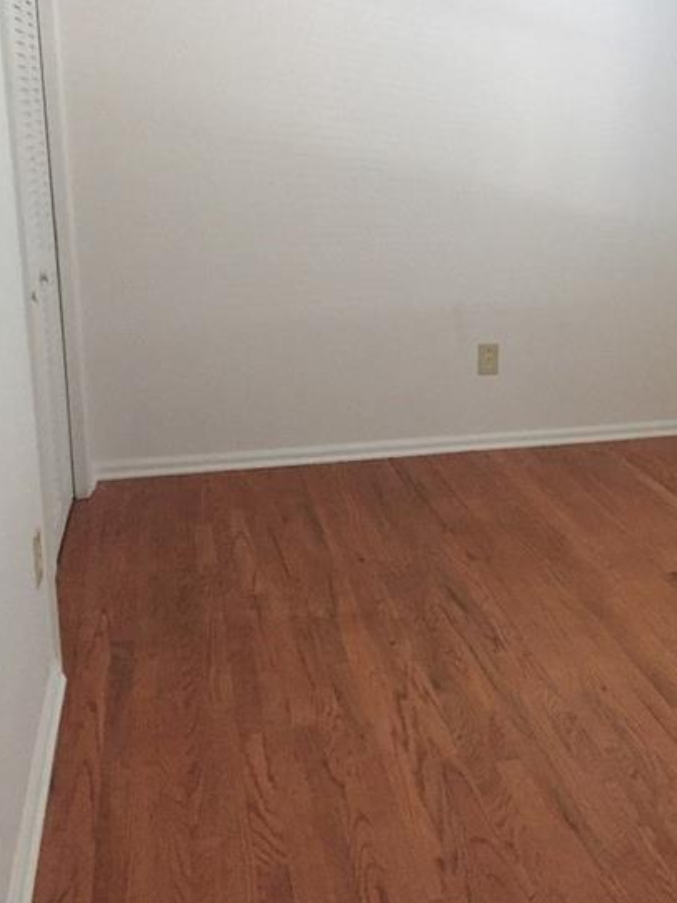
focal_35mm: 41
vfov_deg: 45.5
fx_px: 1070
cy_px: 359
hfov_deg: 34.7
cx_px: 467
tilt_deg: -12.6
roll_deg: -0.9
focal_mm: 4.15
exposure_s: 1/20
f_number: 2.2
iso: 250
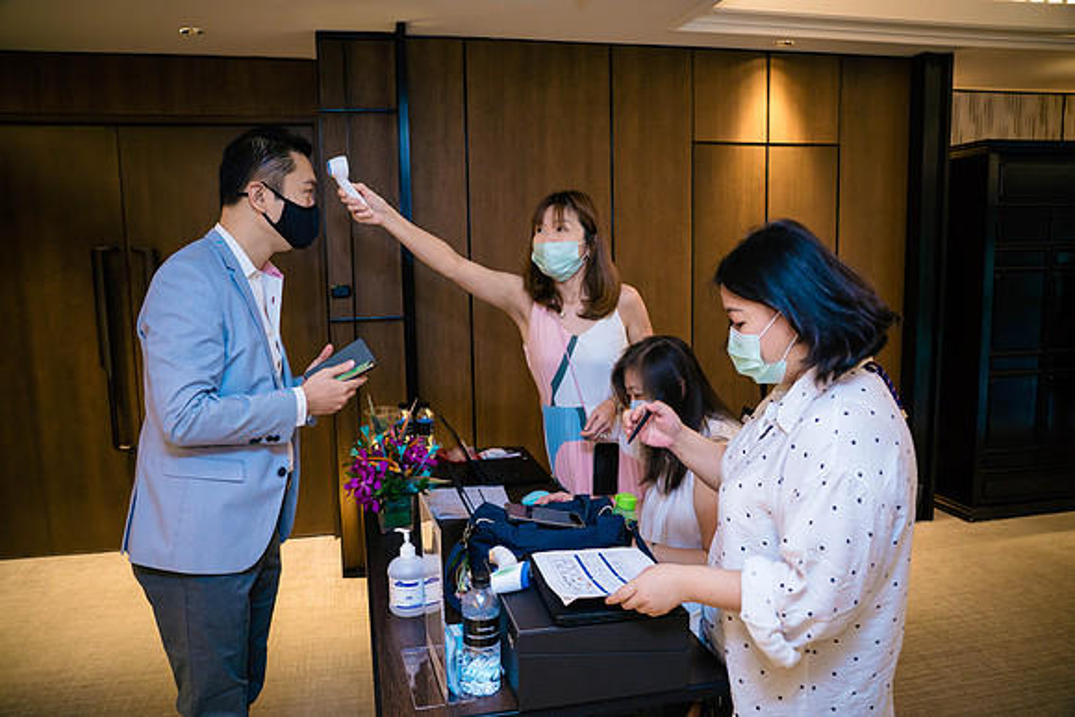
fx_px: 777
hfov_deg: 69.4
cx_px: 538
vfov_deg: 49.6
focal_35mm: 26
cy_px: 358
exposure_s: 1/160
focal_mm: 26
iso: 3200
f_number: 4
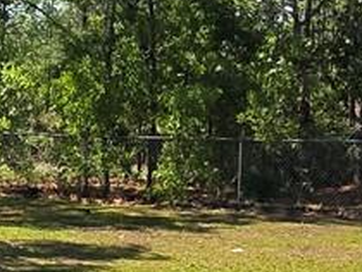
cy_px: 102
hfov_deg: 18.0
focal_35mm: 99
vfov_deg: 15.0
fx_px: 1036
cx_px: -152
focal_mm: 2.2
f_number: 2.2
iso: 50
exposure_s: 1/1300
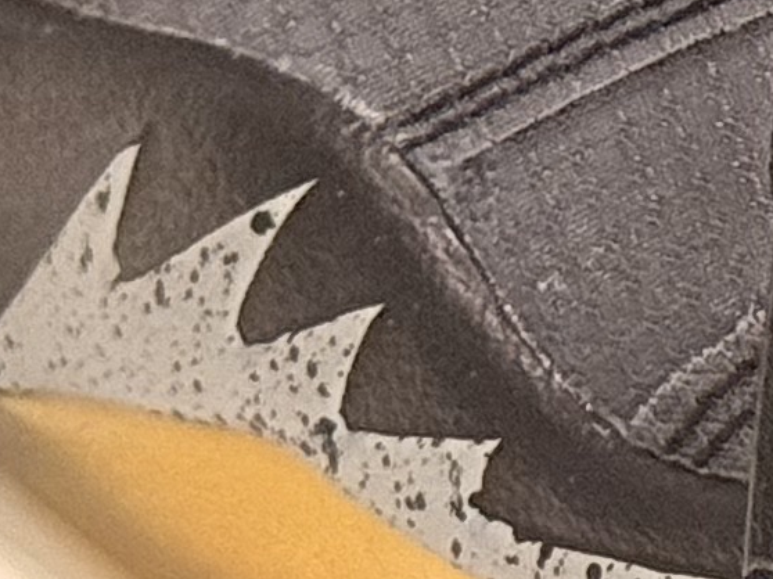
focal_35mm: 347
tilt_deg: -17.4
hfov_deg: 5.5
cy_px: -905
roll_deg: +1.3
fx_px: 7745
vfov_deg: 4.2
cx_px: 1899
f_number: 1.78
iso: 400
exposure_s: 1/40
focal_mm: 6.76
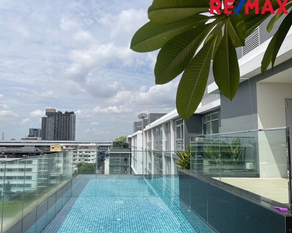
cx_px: 133
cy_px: 117
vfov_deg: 53.2
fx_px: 233
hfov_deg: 64.0
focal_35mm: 27
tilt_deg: +4.9
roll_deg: -0.6
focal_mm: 5.1
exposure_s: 1/5618
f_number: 1.6
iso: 32
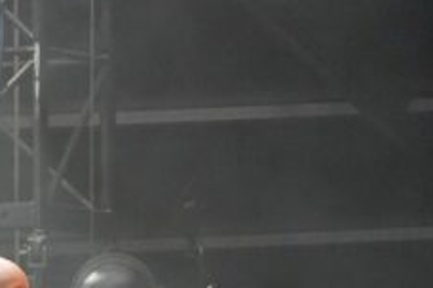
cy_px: 349
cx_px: -158
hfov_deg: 1.8
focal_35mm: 1174
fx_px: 14120
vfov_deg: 1.2
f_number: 6.3
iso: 4000
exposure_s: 1/400
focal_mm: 232
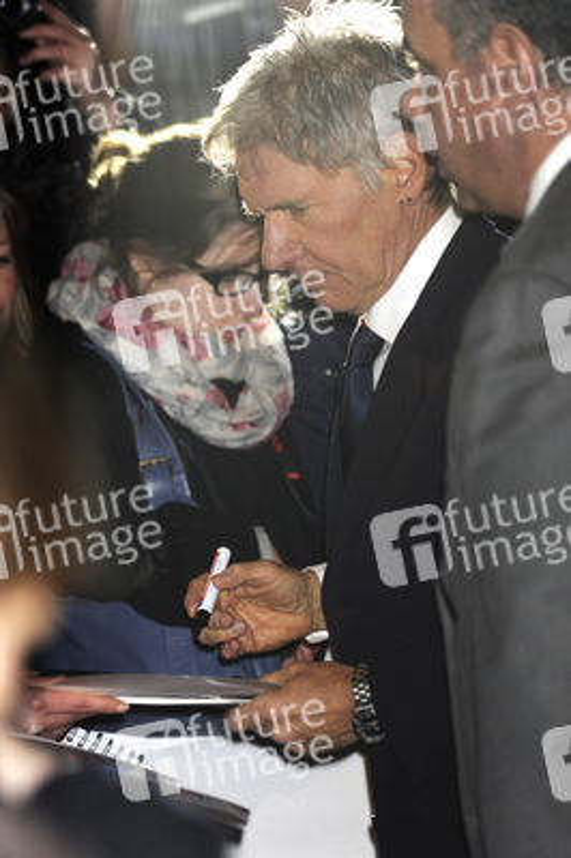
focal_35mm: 270
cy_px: 429
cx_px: 286
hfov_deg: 5.1
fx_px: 6434
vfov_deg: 7.6
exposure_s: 1/160
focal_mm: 270
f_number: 5.6
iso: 640
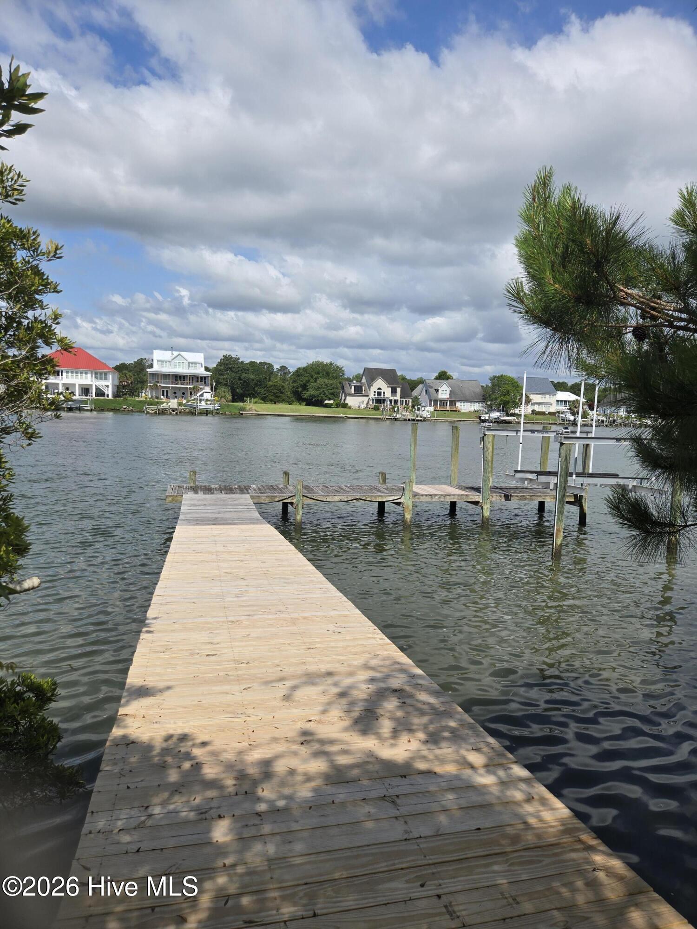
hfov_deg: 58.9
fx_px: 617
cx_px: 348
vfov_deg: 73.9
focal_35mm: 23
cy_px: 464
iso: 25
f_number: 1.8
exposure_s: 1/2524
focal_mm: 5.4
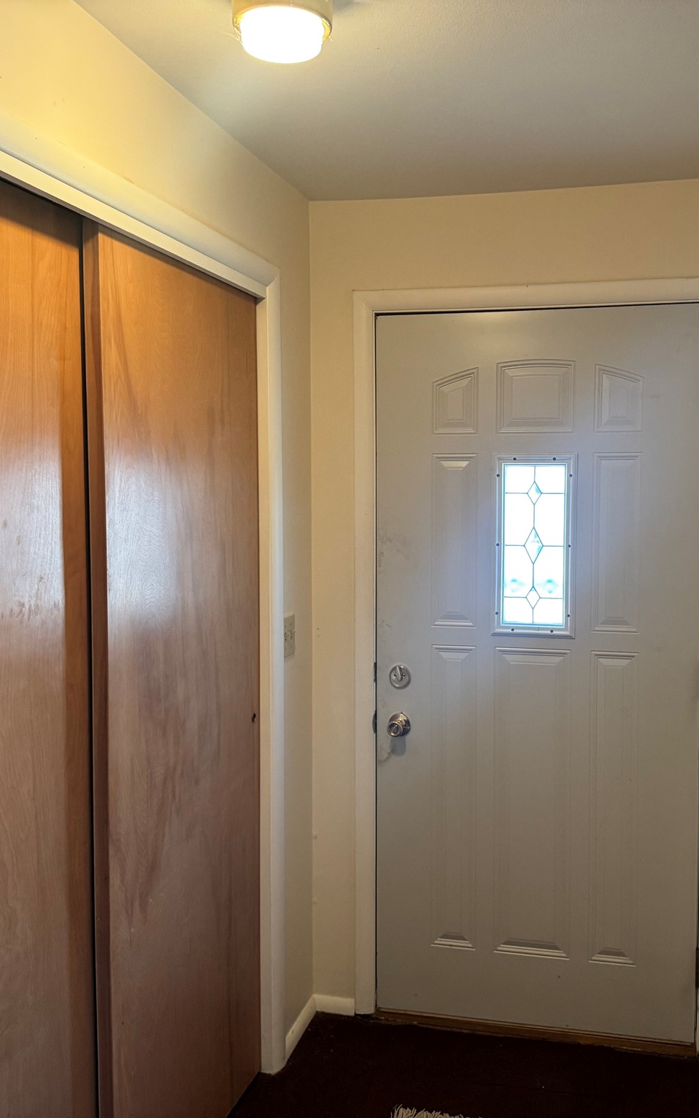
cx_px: 411
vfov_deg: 56.7
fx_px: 1036
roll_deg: -0.5
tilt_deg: -4.4
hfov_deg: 37.2
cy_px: 558
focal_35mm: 34
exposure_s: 1/60
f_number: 1.78
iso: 320
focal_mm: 6.76
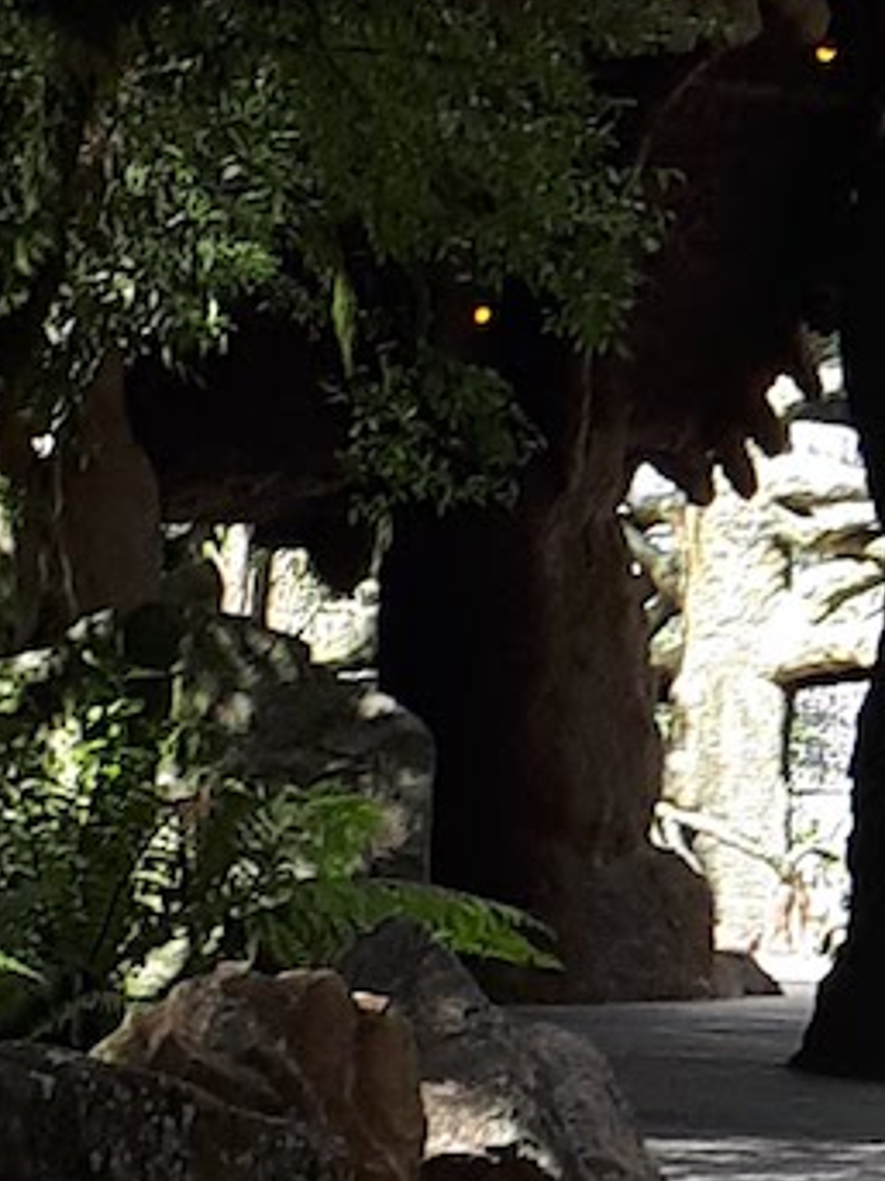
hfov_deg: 12.7
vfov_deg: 18.7
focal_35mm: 105
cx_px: 1643
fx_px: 3581
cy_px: 811
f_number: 1.9
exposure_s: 1/283
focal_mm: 3.6
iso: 40
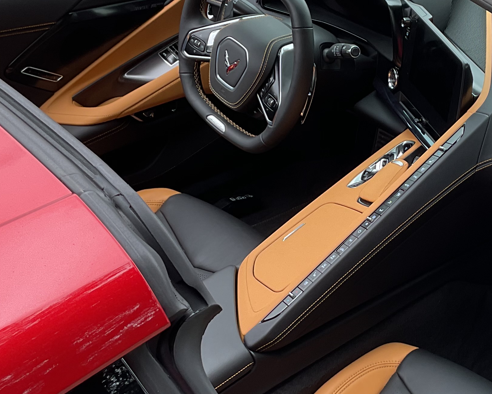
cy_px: 201
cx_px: 378
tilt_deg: -32.4
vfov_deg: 21.9
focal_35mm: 70
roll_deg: +0.7
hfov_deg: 26.7
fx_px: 1019
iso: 16
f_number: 1.8
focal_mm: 3
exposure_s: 1/158
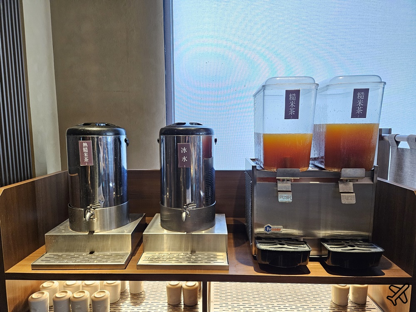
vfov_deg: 58.9
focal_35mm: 23
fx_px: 276
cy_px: 156
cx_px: 208
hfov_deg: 73.9
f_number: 1.8
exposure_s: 1/120
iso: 1000
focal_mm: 5.4
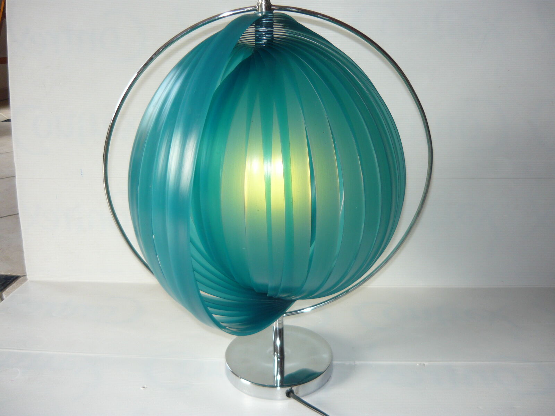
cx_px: 278
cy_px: 208
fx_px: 529
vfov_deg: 42.9
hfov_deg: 55.4
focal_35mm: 33
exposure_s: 1/80
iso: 100
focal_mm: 5.5
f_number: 2.8
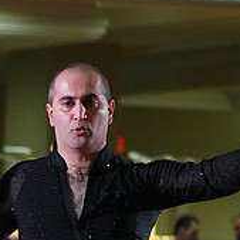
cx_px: -21
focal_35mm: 553
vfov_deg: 3.2
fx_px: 4338
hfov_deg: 3.2
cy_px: 368
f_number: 5.6
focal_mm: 190
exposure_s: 1/400
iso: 8000
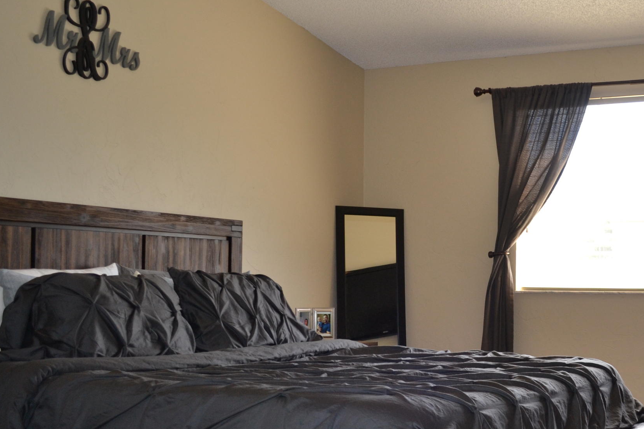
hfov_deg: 38.8
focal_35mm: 49
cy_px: 260
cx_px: 519
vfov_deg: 27.5
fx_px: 876
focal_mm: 18
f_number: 4
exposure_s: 1/125
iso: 360
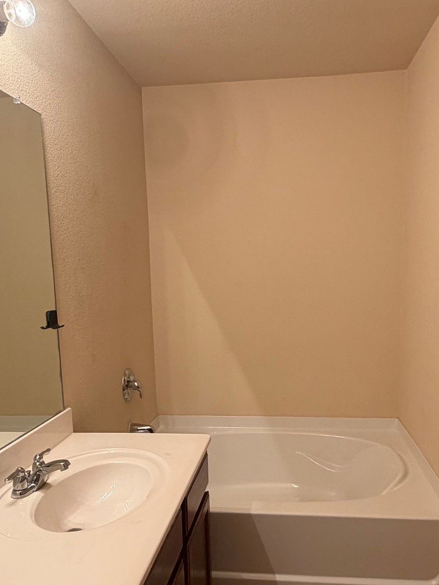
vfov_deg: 61.4
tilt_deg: -7.4
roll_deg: +1.7
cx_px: 243
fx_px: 490
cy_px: 335
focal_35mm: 29
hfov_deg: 48.2
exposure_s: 1/60
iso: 200
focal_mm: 2.22
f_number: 2.2
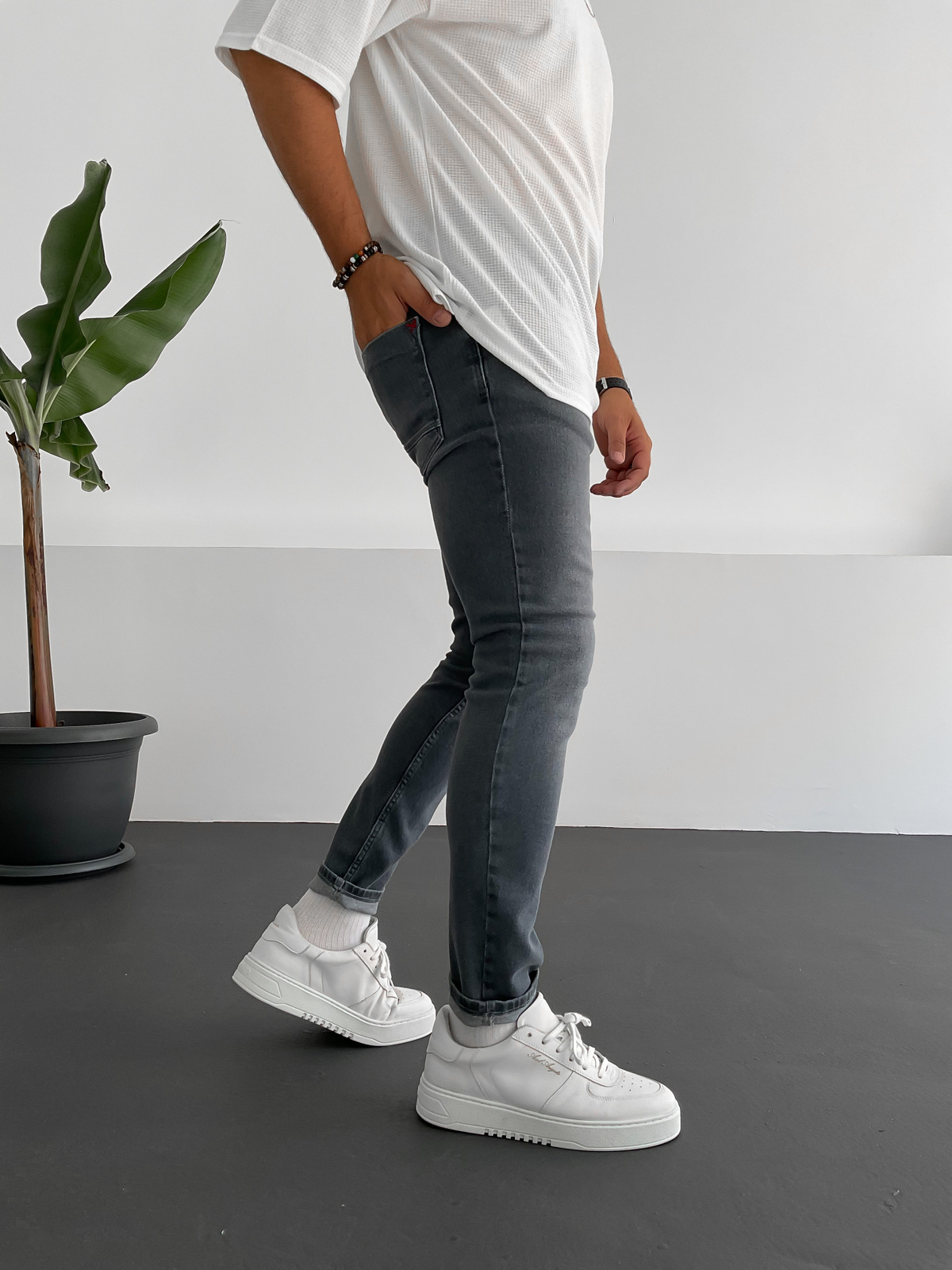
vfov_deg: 61.7
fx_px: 1063
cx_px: 476
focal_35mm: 29
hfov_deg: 48.2
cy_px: 635
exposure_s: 1/120
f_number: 1.8
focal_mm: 3
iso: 25
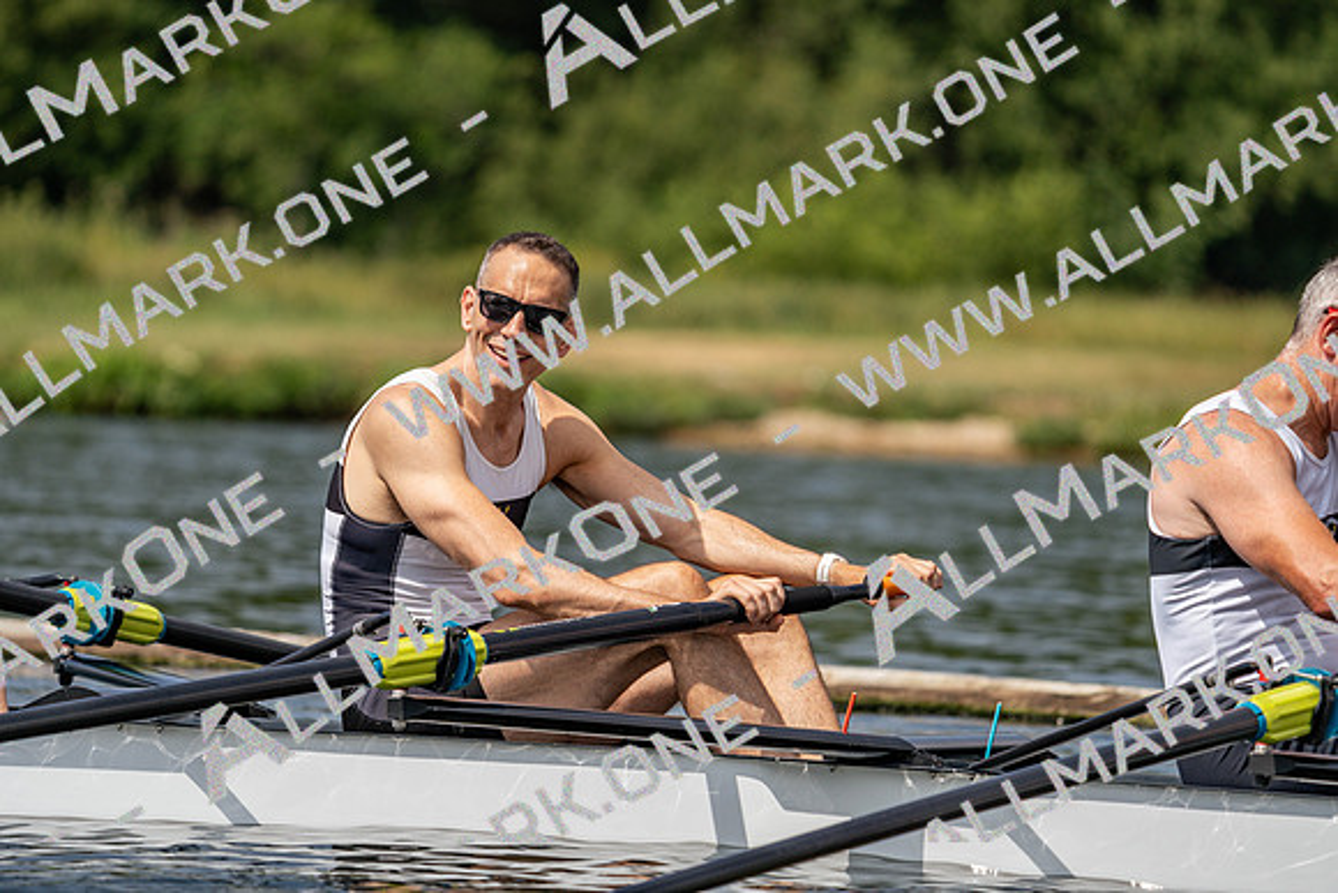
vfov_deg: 4.2
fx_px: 12230
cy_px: 446
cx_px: 669
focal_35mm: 329
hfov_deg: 6.3
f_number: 6.3
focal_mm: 329
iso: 200
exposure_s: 1/1600
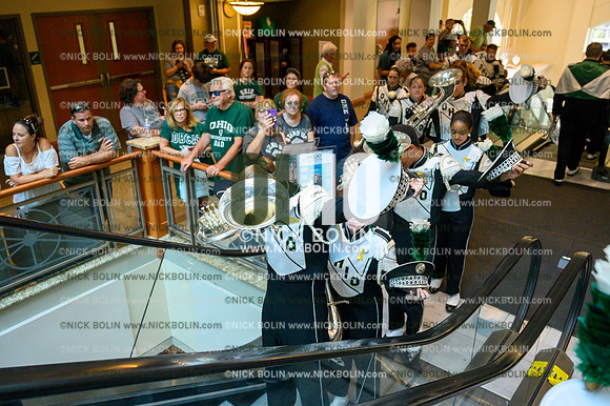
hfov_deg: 62.0
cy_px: 203
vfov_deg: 43.6
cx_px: 305
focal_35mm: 30
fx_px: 508
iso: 6400
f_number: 4
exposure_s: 1/800
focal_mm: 30
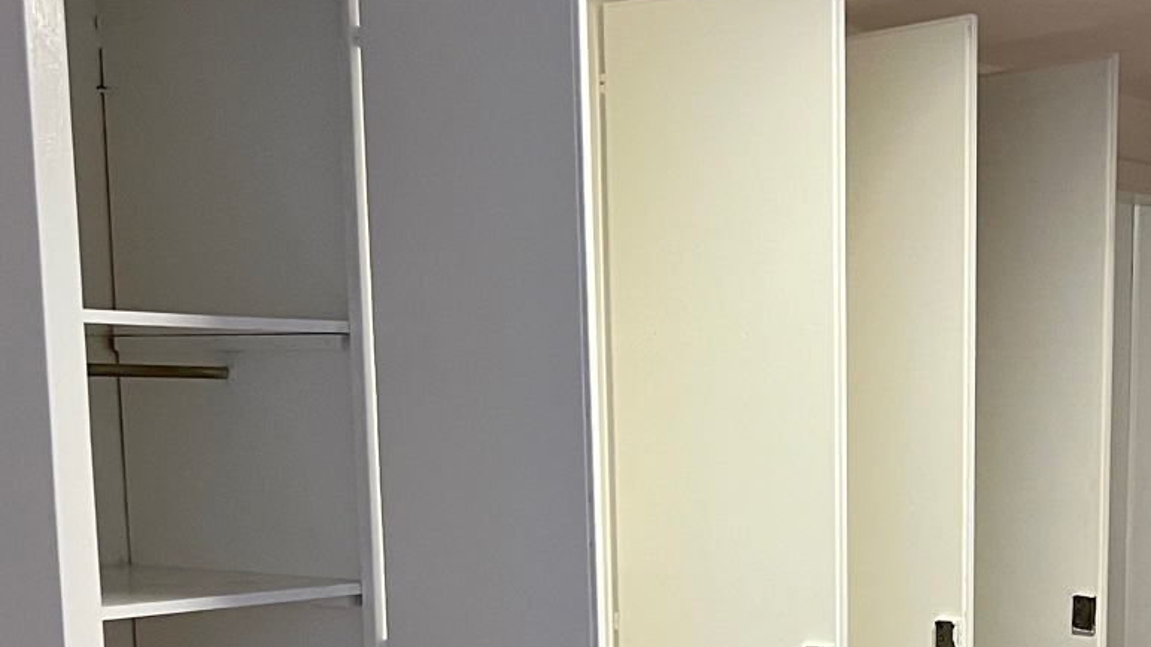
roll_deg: +0.1
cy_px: 771
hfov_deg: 27.9
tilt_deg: -9.4
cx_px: 954
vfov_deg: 15.7
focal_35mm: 74
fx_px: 2258
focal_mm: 5.7
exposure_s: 1/81
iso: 125
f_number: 1.5
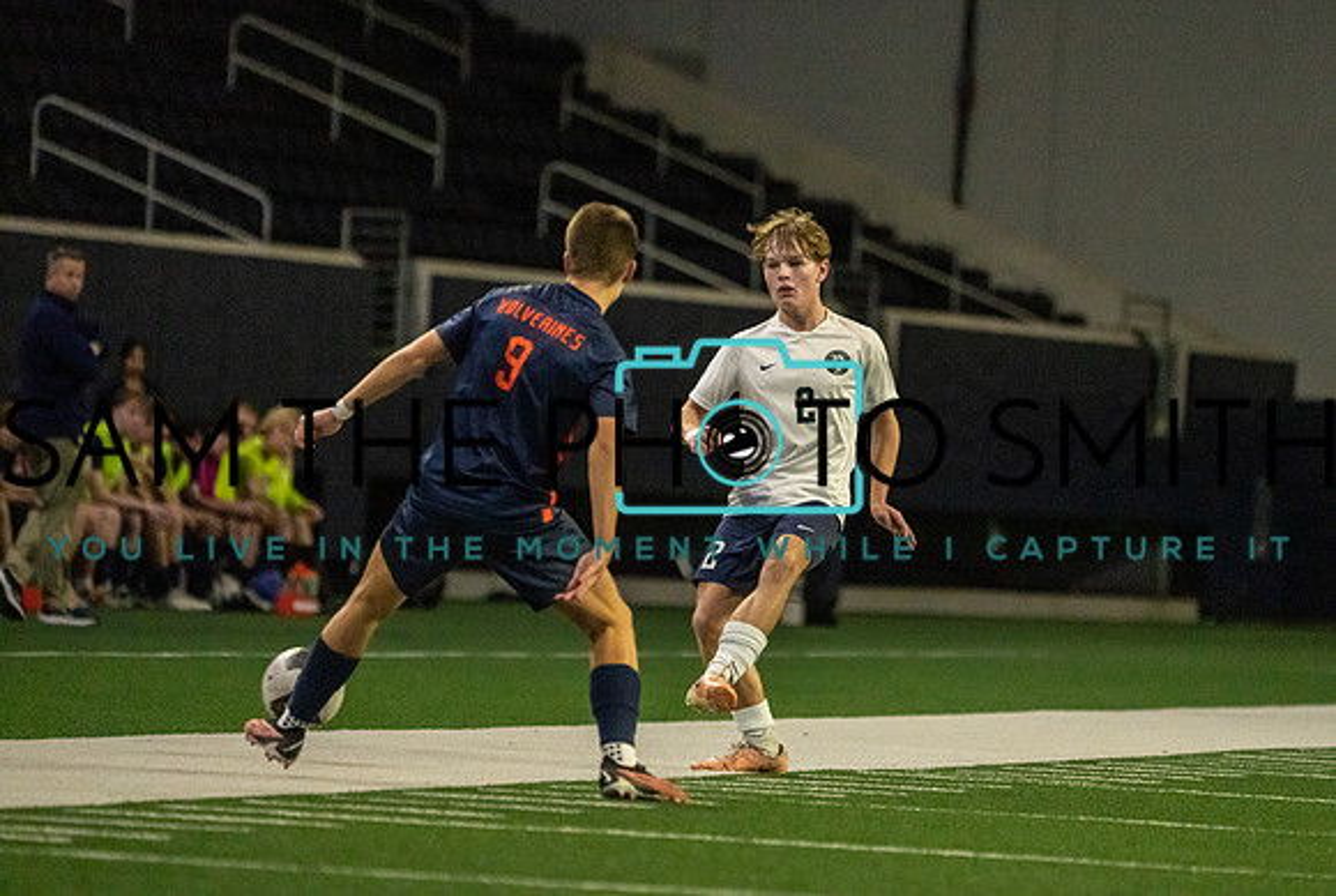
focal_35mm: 386
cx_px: 743
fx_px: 14368
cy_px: 401
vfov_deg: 3.6
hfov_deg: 5.3
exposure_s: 1/1250
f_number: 5.6
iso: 12800
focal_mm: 348
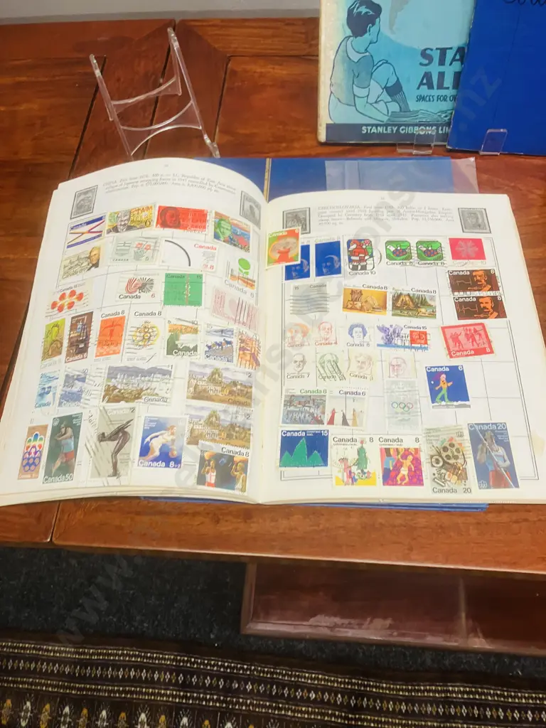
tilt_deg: -60.8
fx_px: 589
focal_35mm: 28
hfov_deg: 49.7
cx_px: 273
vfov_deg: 63.4
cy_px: 364
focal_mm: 3.99
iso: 100
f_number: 1.8
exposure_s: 1/50
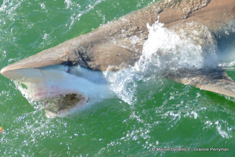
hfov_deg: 17.3
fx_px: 771
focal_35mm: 118
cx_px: 118
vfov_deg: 11.6
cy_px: 78
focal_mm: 43.05
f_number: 3.9
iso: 125
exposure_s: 1/320
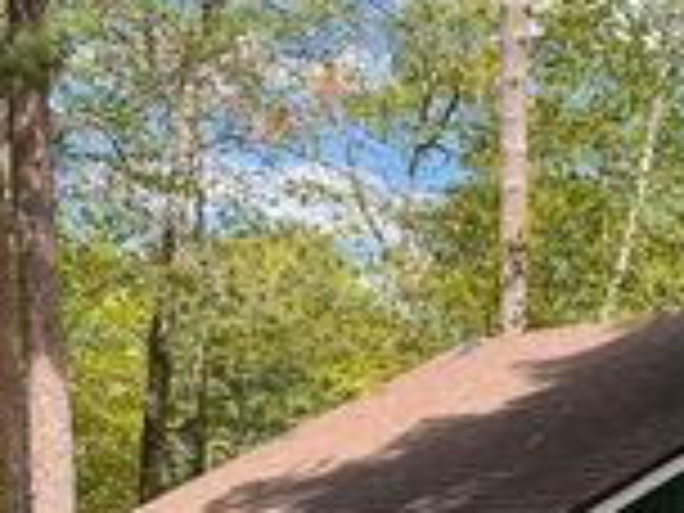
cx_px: 810
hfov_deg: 22.8
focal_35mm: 79
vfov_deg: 17.9
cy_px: 578
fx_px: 1561
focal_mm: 6.76
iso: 80
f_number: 1.78
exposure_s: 1/1193
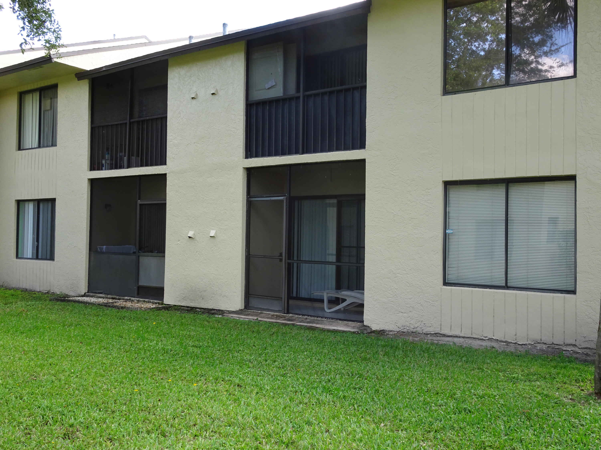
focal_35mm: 34
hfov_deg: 54.0
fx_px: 590
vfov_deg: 41.8
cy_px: 225
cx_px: 300
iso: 80
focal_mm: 5.79
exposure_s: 1/100
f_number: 4
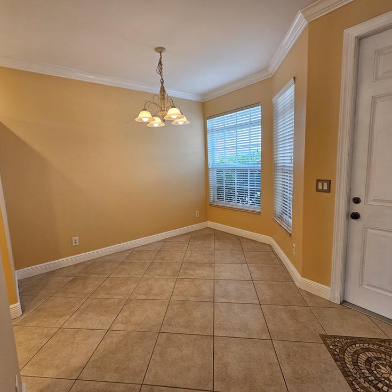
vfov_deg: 87.4
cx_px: 185
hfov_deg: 87.3
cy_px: 196
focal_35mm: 16
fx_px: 205
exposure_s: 1/60
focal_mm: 2.2
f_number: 2.2
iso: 100
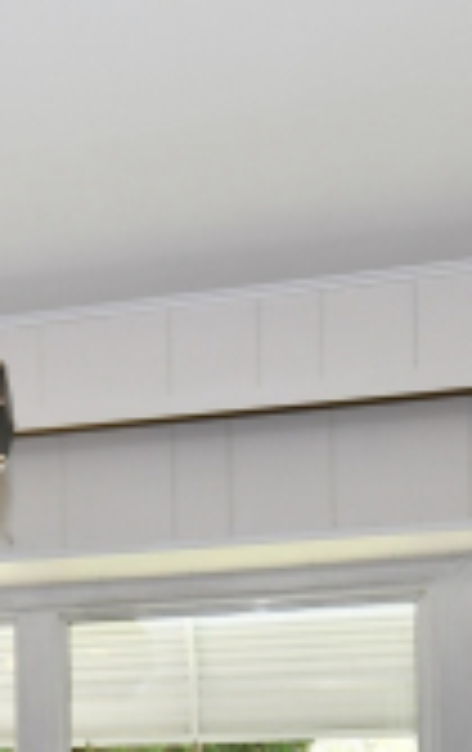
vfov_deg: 28.2
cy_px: 883
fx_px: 1312
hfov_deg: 18.7
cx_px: -175
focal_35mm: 64
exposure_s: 1/160
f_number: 6.3
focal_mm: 14
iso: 640
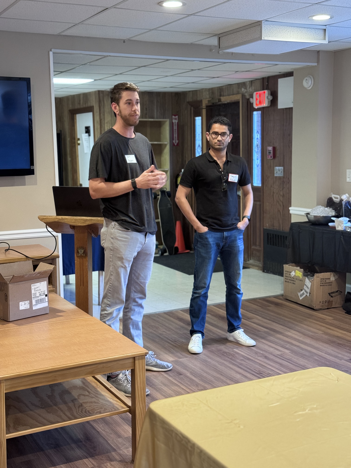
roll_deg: +1.1
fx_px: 649
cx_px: 176
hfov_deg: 30.3
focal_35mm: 48
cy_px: 234
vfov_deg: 39.7
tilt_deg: -7.5
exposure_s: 1/40
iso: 320
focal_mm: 6.76
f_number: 1.78
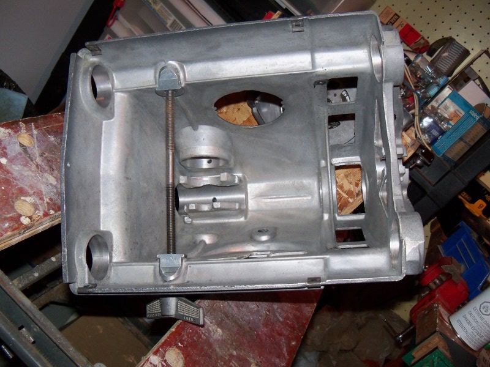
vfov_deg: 40.7
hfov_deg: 52.6
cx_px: 245
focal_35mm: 35
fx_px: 495
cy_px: 184
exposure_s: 1/30
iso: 200
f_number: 3.5
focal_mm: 6.2
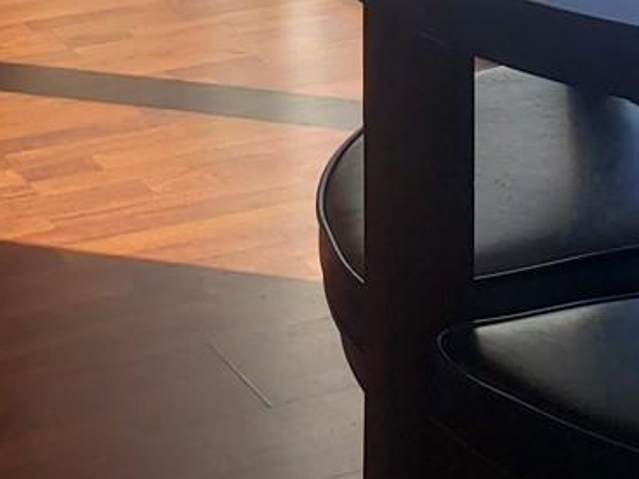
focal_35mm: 113
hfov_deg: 17.4
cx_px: 245
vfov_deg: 12.1
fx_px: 2086
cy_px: -377
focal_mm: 4.3
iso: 50
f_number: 2.4
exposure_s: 1/405
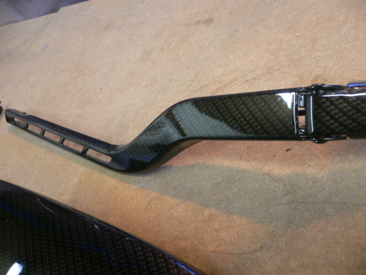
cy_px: 138
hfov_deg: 52.6
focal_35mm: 35
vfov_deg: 40.7
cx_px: 183
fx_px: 370
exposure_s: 1/13
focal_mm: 5.8
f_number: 2.8
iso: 150
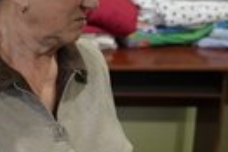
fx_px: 715
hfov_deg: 17.7
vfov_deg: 12.1
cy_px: 76
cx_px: 3
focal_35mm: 113
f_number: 4
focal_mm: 37
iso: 10000
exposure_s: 1/160
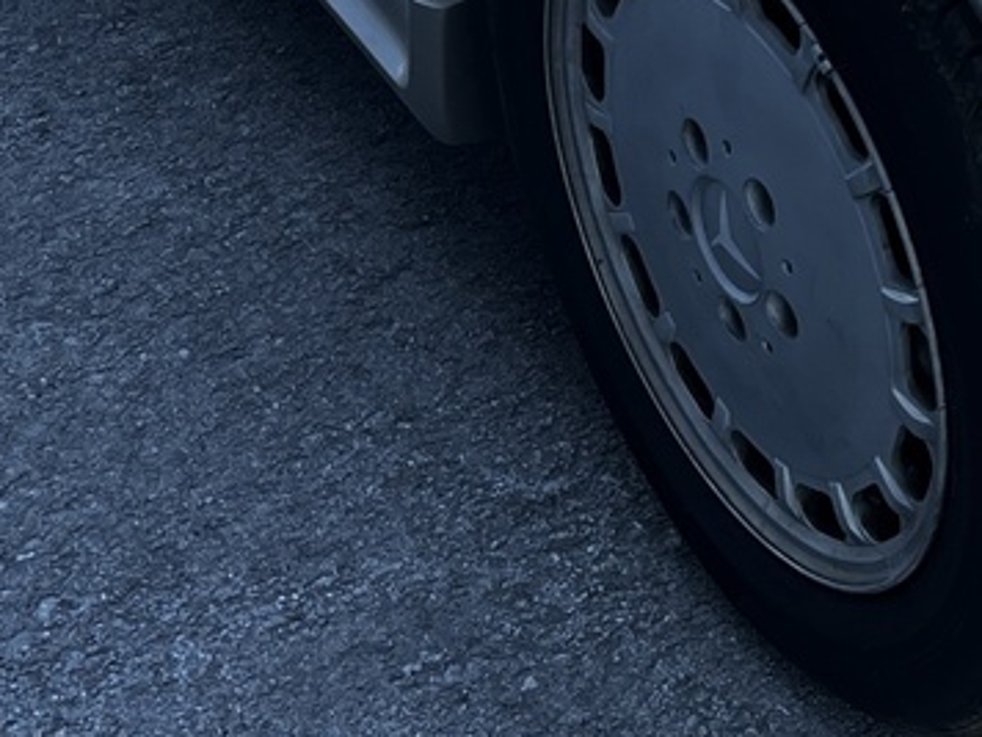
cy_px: -494
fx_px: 3319
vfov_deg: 11.9
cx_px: 1294
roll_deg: +1.9
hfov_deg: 15.9
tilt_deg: -25.9
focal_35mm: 117
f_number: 1.6
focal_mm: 5.1
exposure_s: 1/550
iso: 50
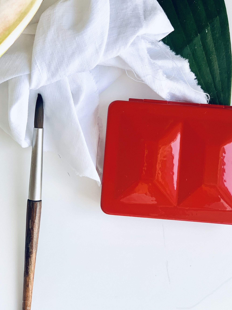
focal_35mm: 79
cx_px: 113
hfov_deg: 18.7
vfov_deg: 24.6
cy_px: 105
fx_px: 706
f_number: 2.4
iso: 32
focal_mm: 6
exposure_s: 1/122
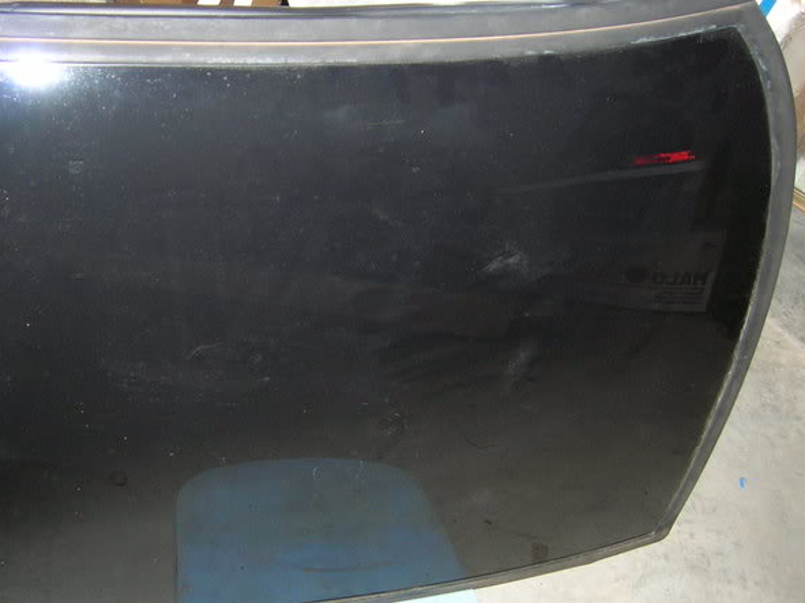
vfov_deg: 31.5
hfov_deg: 40.8
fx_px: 1070
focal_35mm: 46
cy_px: 321
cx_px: 281
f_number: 2.9
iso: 104
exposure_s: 1/60.1
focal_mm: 5.7
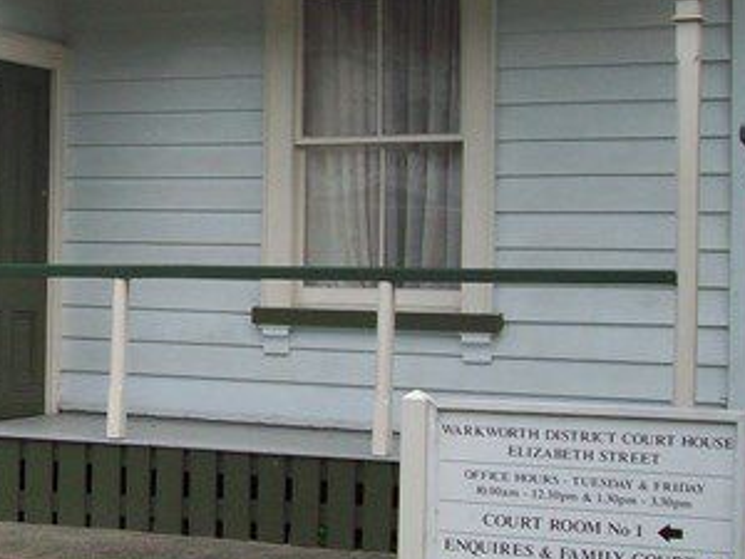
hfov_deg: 21.9
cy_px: 205
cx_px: -102
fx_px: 1808
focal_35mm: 84
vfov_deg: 17.5
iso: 80
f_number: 4.8
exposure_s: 1/286
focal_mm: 6
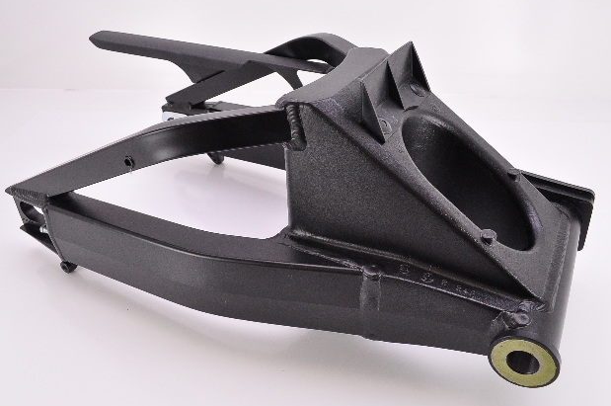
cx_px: 300
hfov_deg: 60.3
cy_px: 204
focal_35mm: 31
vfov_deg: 42.2
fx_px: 525
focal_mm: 20
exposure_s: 1/160
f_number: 10
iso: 2000
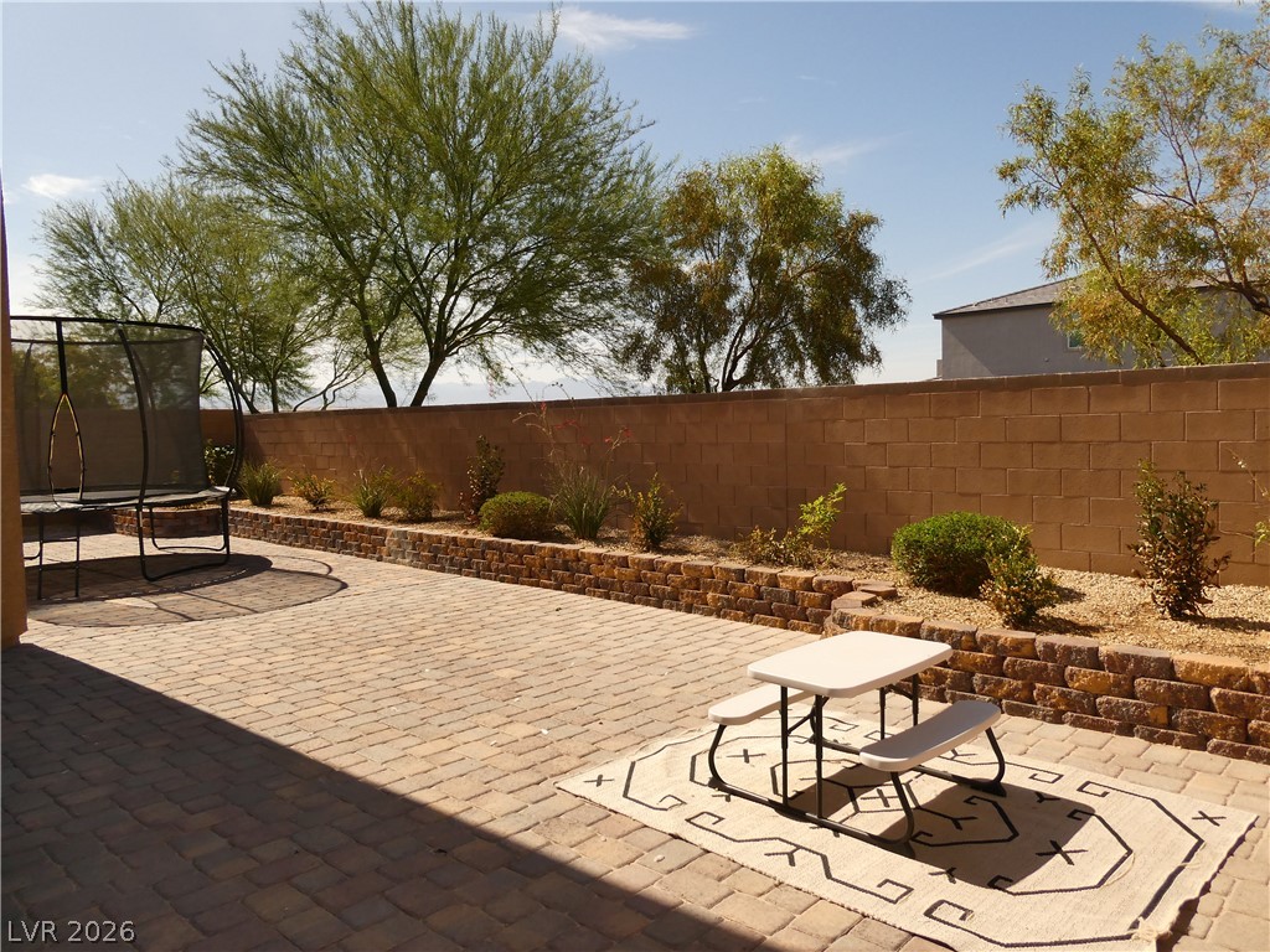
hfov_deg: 71.6
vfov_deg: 56.8
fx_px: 881
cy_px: 476
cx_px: 635
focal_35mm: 24
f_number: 3.3
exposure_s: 1/1300
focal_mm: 4.3
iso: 80
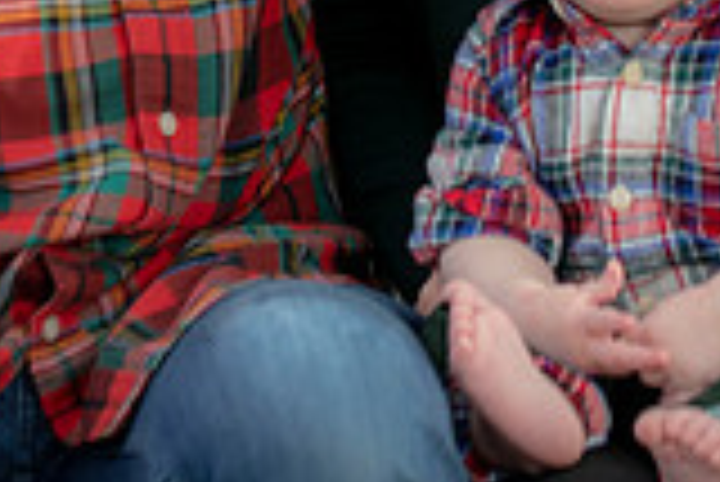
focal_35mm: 297
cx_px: 410
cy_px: -255
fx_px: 5945
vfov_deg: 4.6
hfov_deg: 6.9
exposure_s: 1/160
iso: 320
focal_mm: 82
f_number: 4
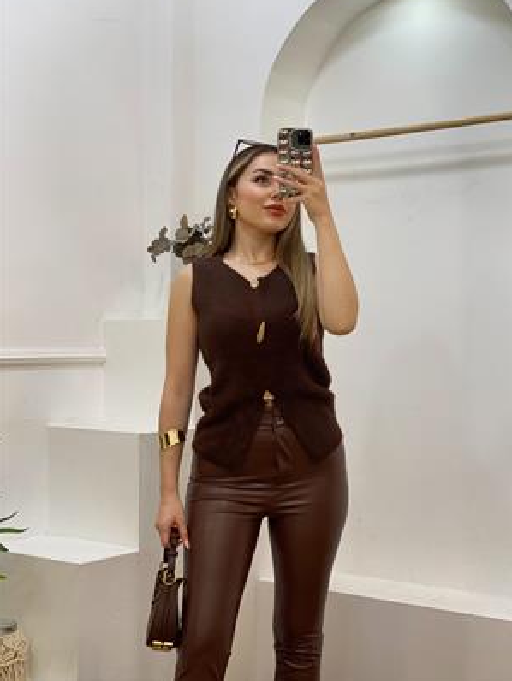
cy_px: 333
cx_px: 262
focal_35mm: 54
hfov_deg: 27.1
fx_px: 1064
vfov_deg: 35.5
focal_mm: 6
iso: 64
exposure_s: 1/100
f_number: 2
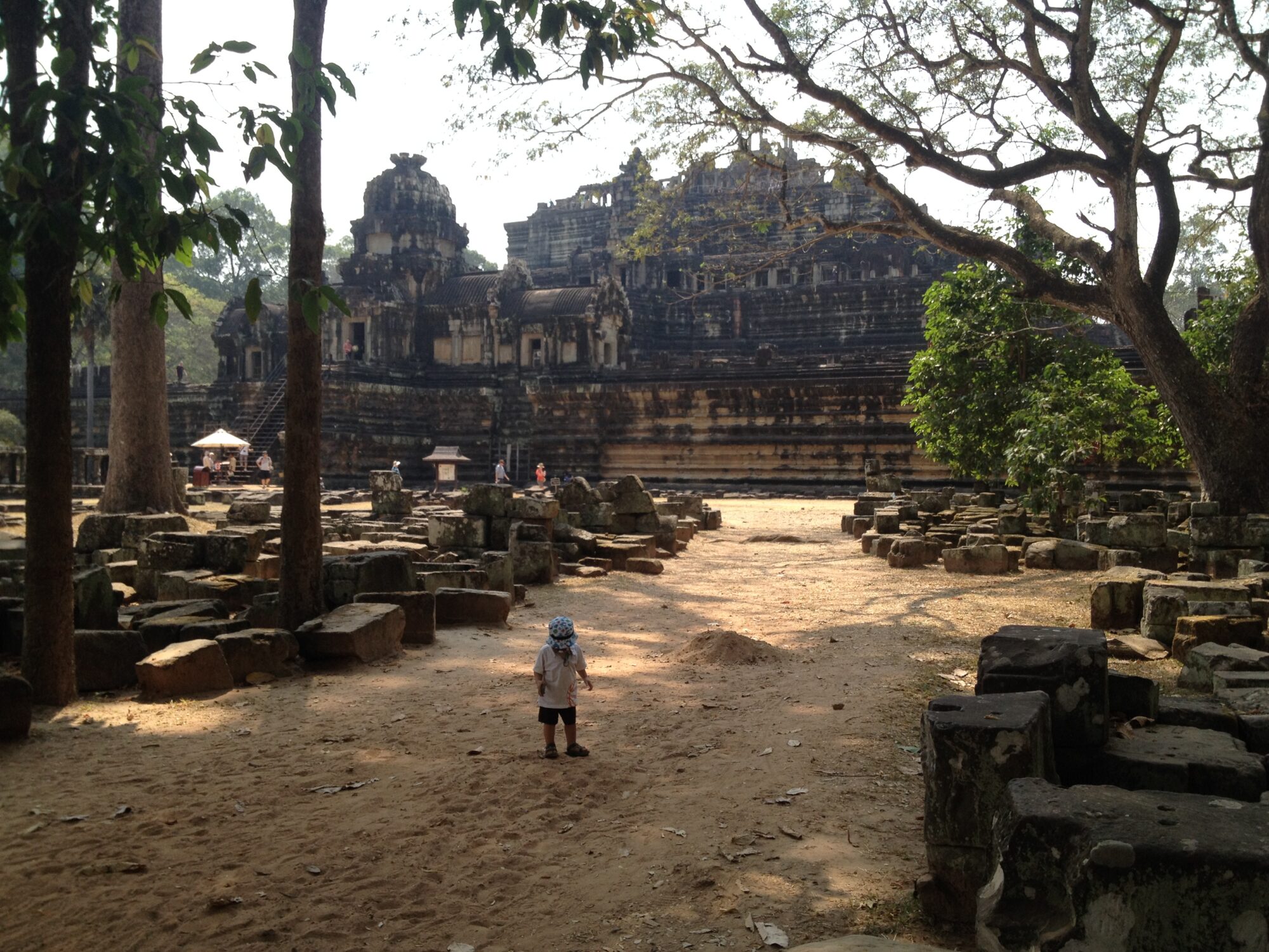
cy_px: 476
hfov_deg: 52.6
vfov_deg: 40.7
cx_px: 634
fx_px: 1283
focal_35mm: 35
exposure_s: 1/717
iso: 50
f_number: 2.4
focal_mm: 4.28
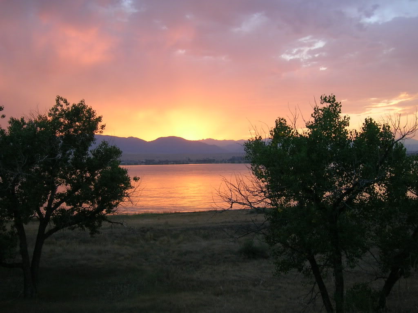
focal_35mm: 42
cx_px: 209
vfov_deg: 34.3
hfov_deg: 44.8
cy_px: 156
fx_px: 507
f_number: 3.1
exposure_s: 1/41.8
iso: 50
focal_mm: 7
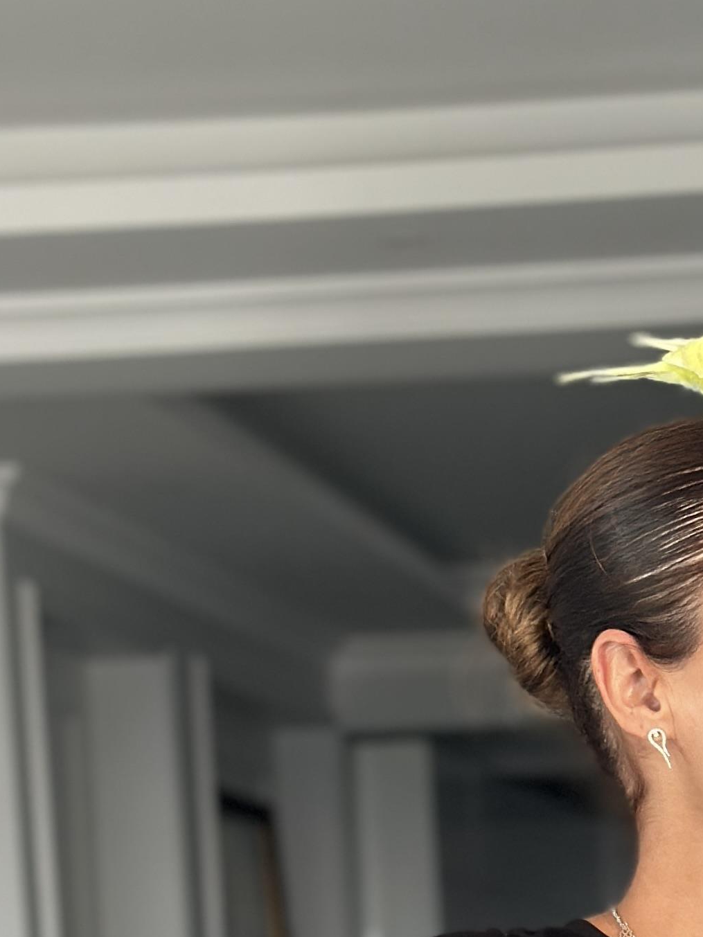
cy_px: 1251
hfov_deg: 10.3
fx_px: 3872
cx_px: 723
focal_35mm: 143
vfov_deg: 13.3
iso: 80
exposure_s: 1/160
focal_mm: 6.86
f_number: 1.78
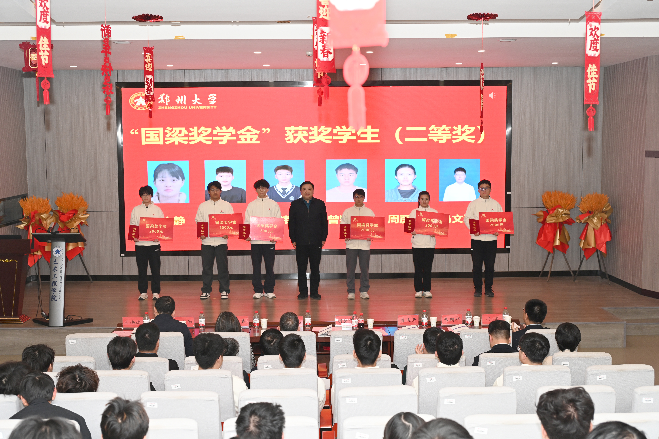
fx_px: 860
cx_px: 330
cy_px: 220
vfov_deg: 28.6
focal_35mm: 47
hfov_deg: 41.9
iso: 640
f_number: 4.5
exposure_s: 1/125
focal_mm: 47
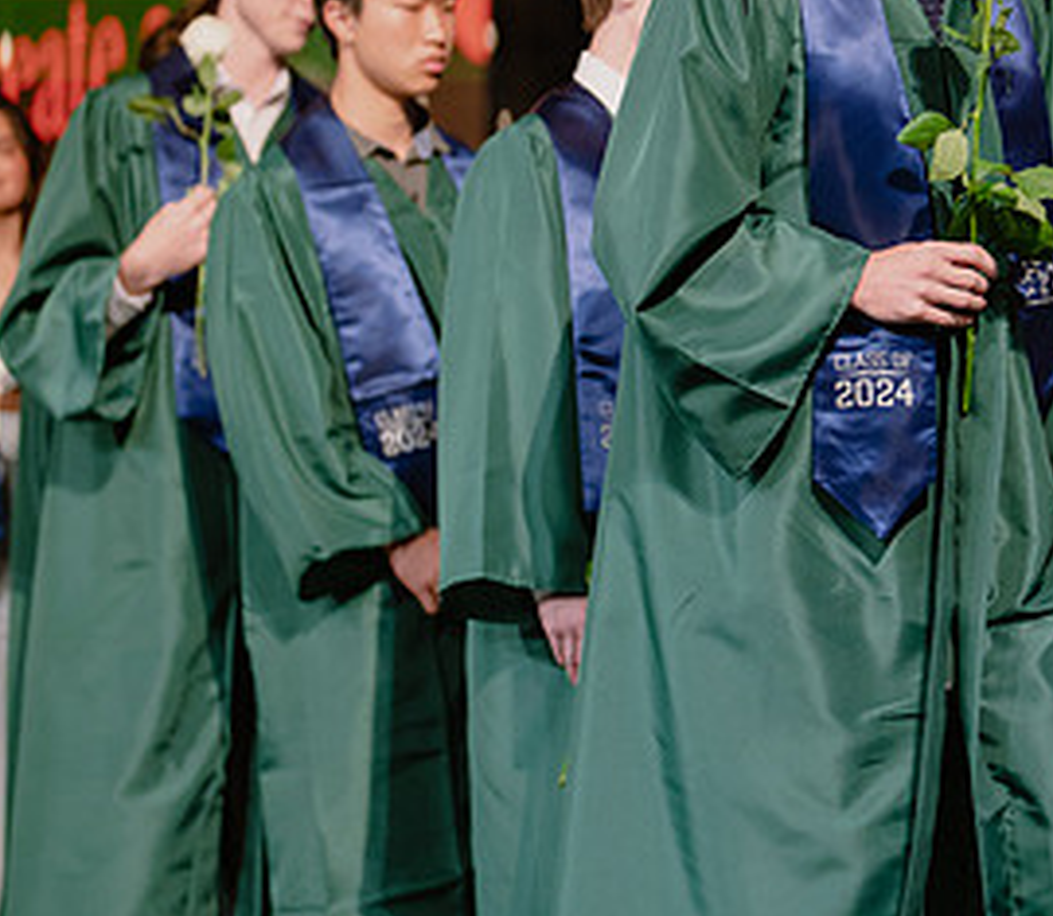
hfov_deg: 16.1
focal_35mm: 114
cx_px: 963
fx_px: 3678
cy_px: 207
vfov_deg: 14.1
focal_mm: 50
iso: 640
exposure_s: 1/320
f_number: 1.2
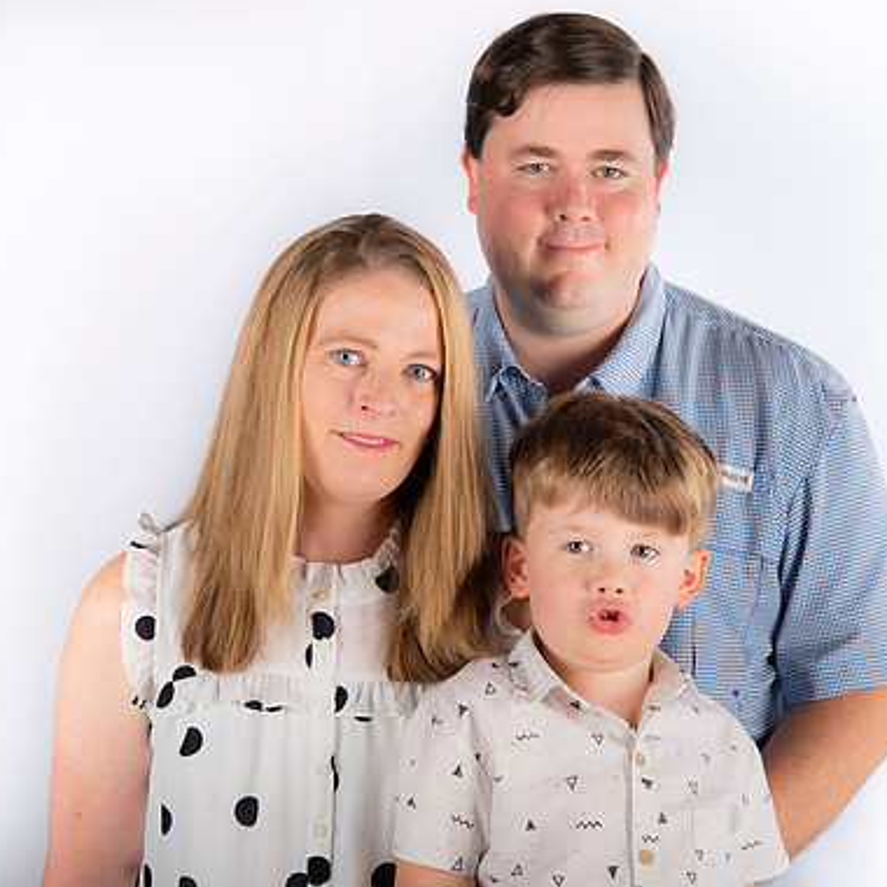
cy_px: 441
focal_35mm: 101
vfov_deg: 17.2
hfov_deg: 17.2
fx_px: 2928
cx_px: 460
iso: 100
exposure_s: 1/200
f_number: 5
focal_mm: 78
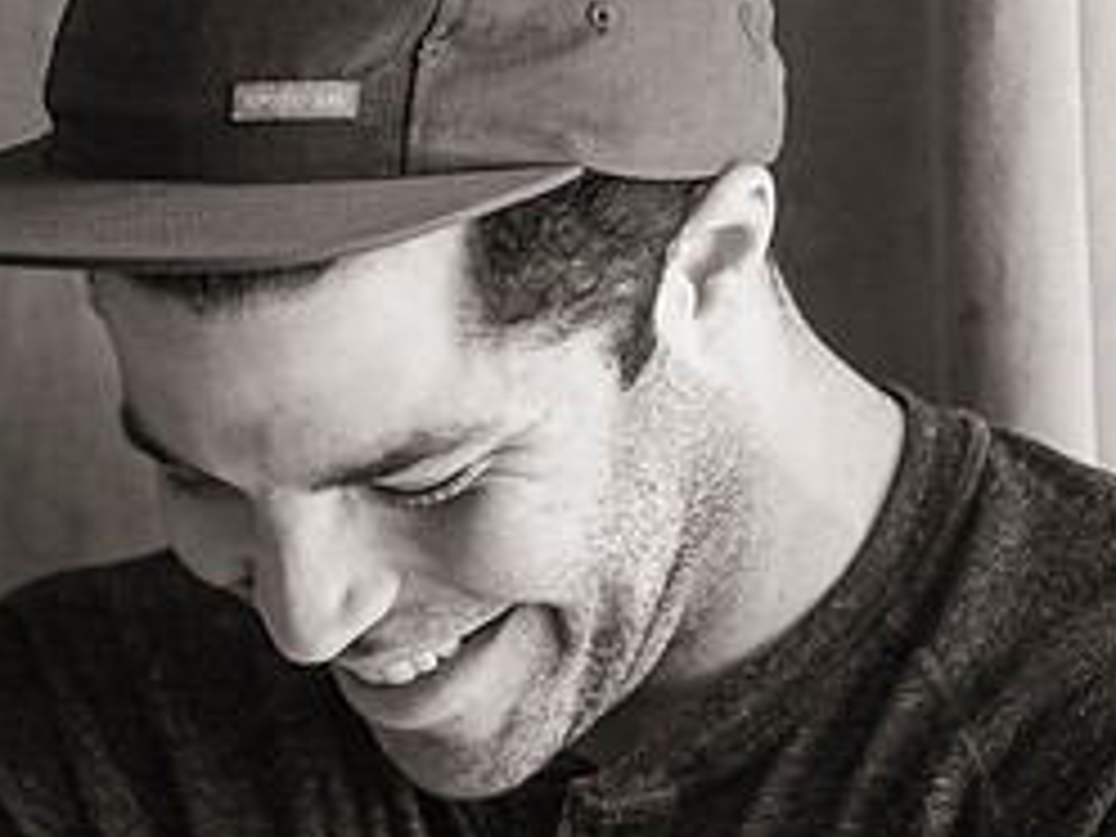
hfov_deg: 10.3
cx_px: 32
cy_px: 864
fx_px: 6158
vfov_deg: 7.7
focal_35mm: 191
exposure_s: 1/160
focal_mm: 85
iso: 1250
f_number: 4.5
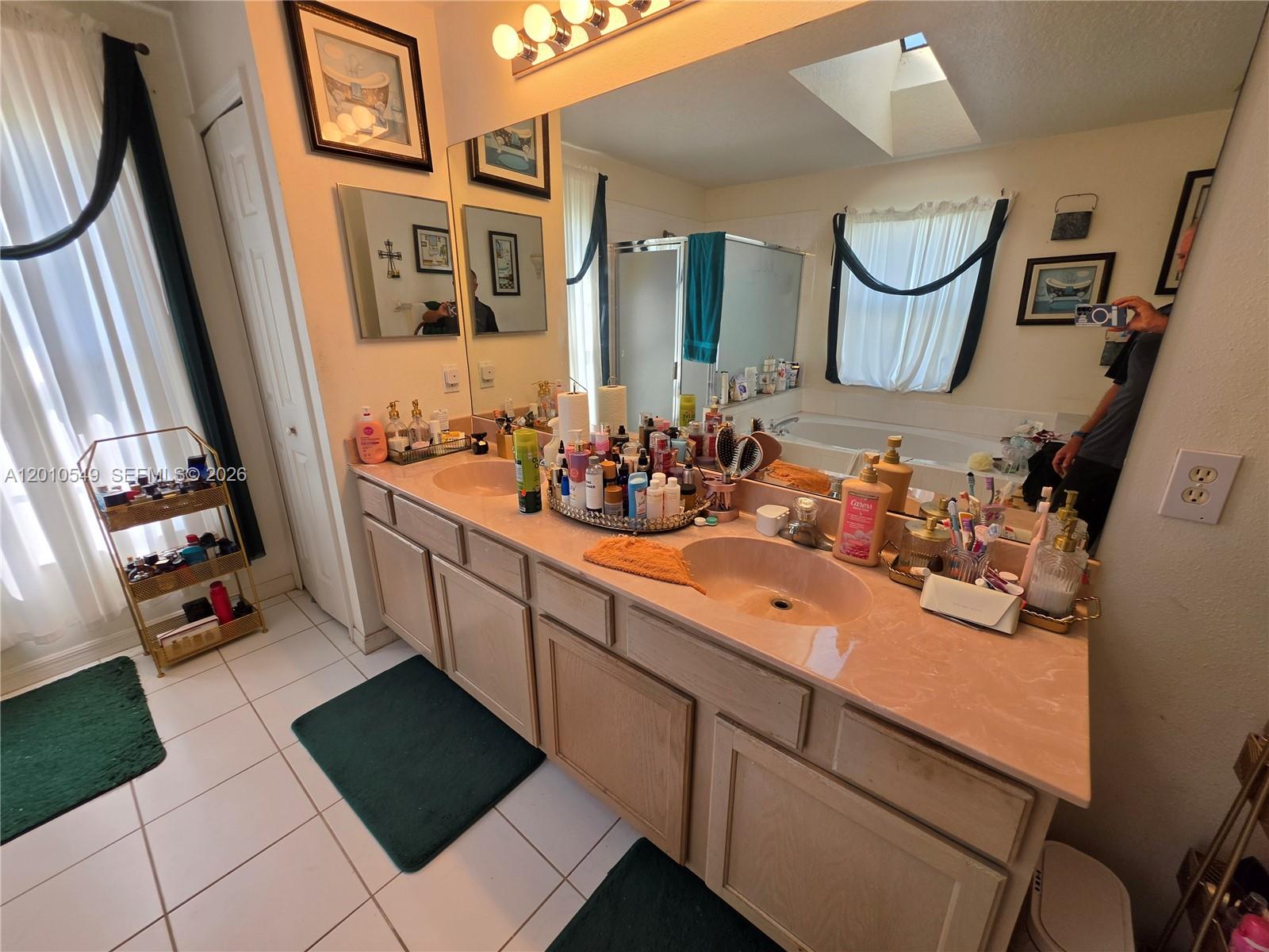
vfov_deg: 89.9
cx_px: 634
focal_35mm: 13
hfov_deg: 106.2
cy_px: 476
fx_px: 477
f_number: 1.9
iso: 25
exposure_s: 1/120
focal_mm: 2.2
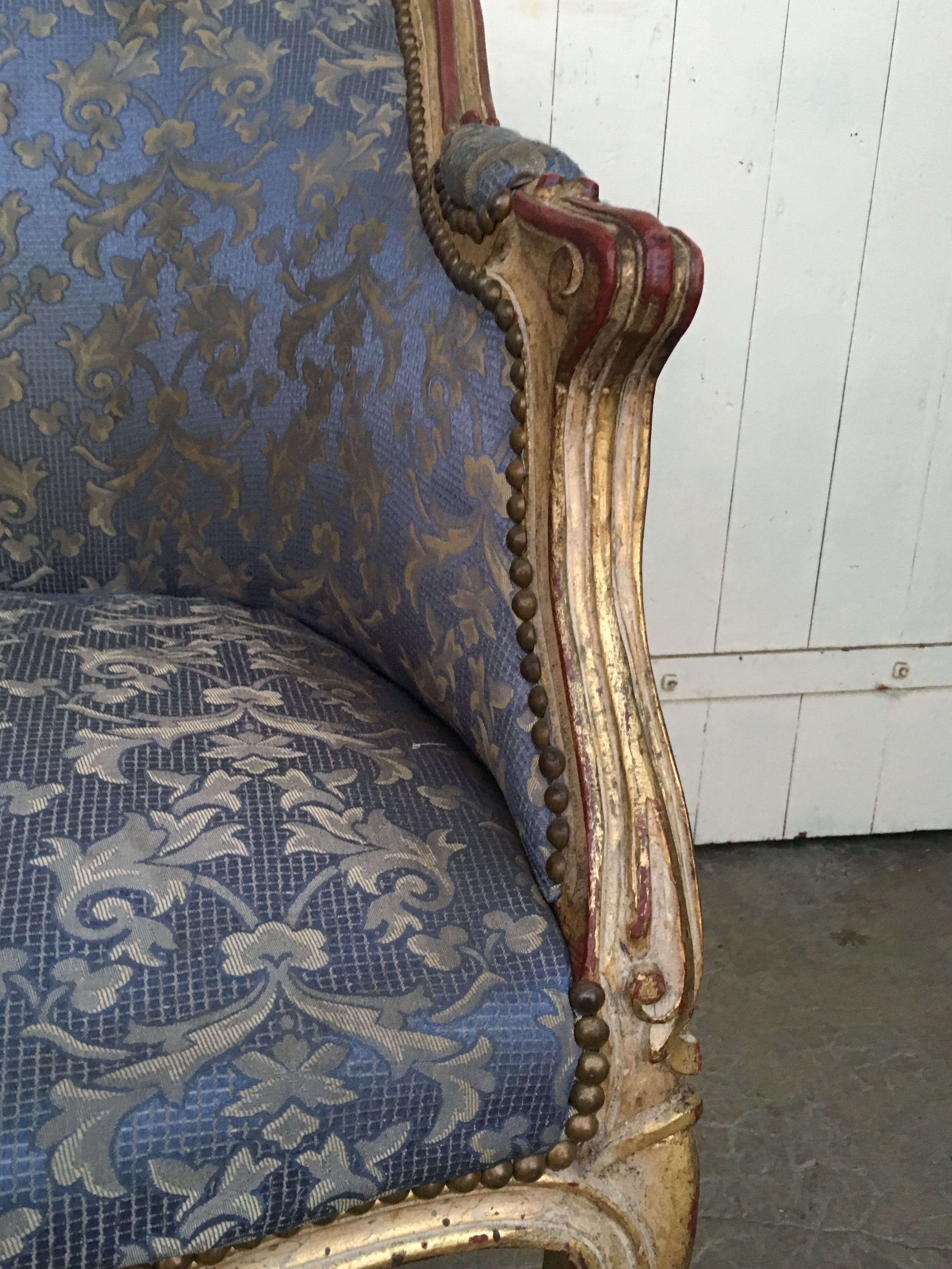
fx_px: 1173
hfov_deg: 44.1
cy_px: 637
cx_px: 445
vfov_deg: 56.8
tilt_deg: -17.2
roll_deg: -1.3
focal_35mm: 32
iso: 200
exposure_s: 1/33
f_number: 2.2
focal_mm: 4.15
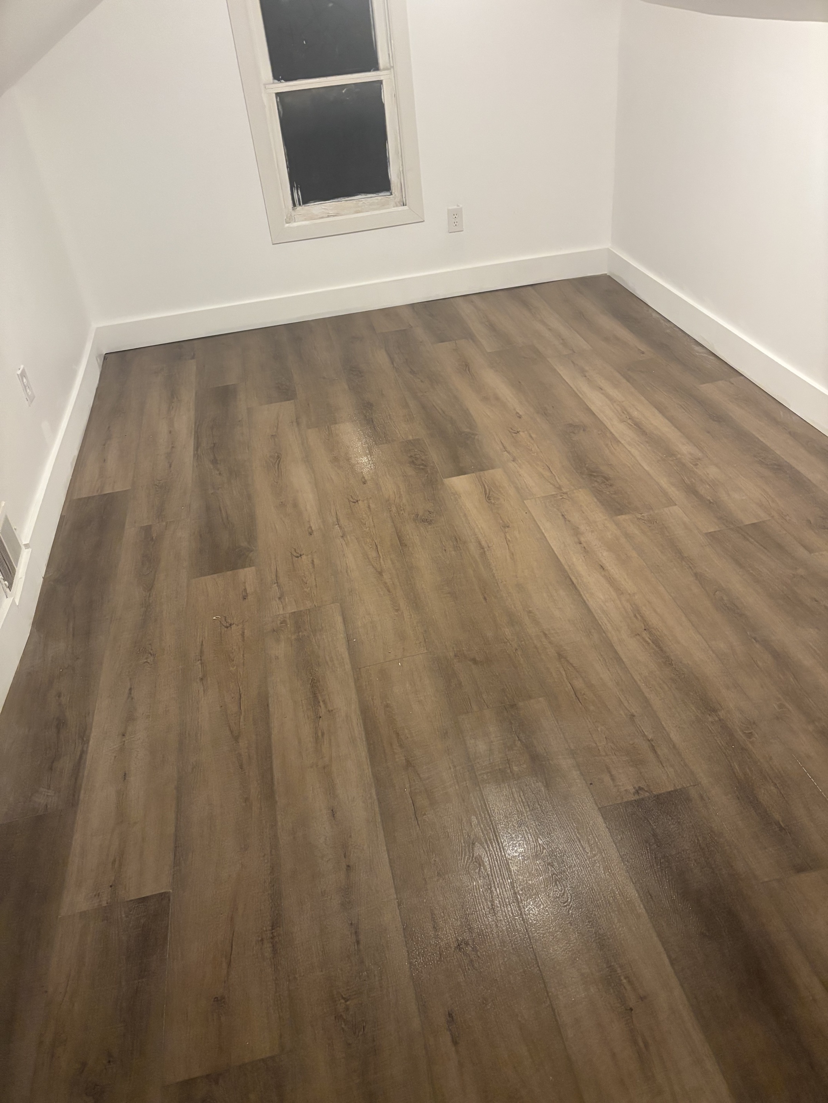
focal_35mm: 26
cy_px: 552
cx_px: 414
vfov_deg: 67.3
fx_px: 829
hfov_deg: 53.1
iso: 500
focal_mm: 5.96
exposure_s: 1/60
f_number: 1.6
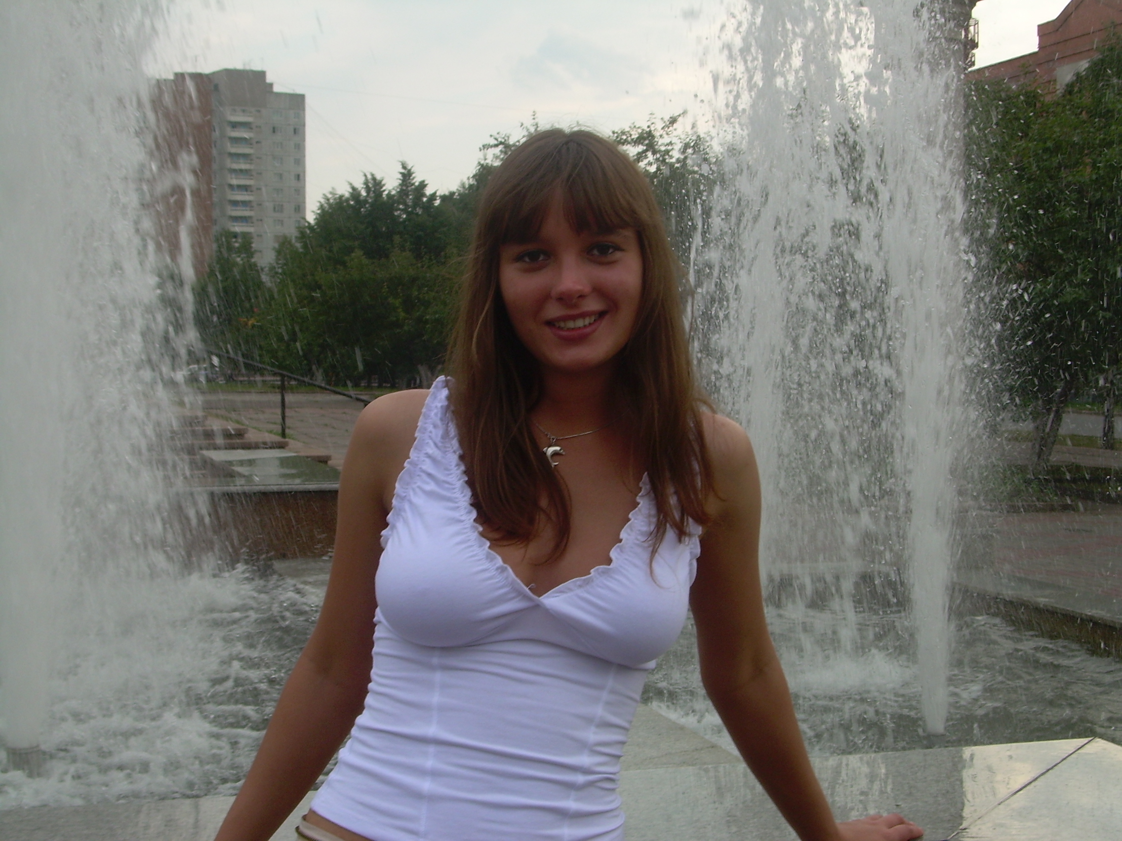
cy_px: 420
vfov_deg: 24.0
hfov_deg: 31.7
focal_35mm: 61
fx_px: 1977
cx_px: 561
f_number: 5.7
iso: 50
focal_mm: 10.3
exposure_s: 1/105
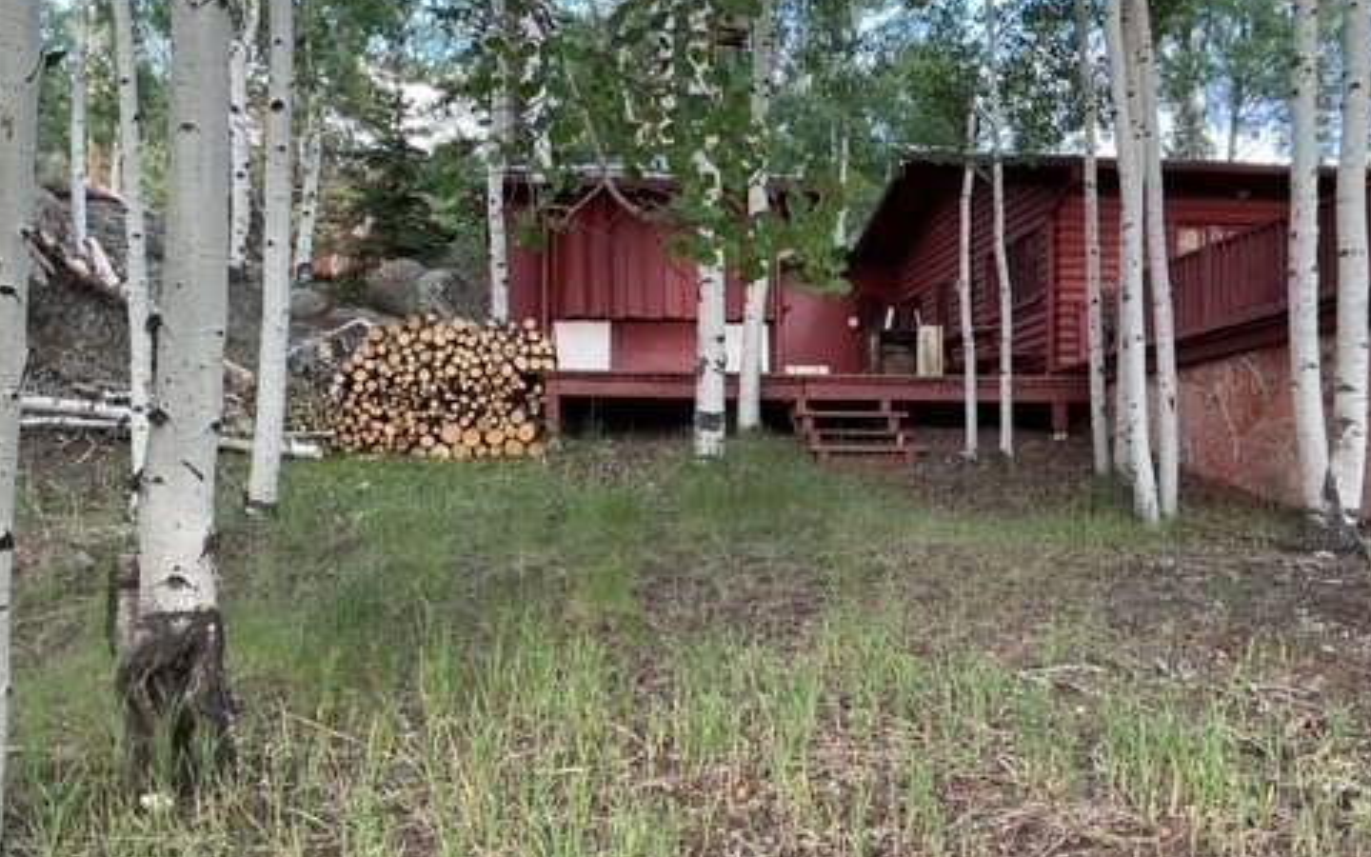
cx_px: 794
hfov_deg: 48.0
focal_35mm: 41
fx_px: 1532
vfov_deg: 31.2
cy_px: 463
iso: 40
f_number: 1.8
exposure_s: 1/60
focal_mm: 3
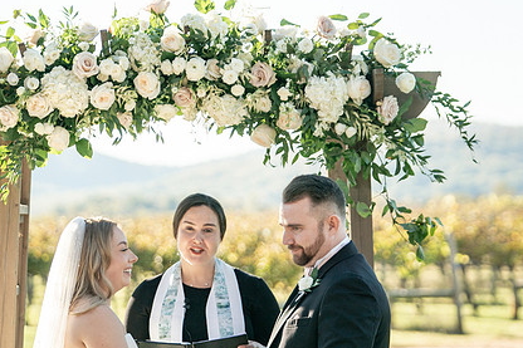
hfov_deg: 13.0
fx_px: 2294
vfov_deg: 8.7
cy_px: 150
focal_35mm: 158
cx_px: 206
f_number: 2.8
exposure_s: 1/1250
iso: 100
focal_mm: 92
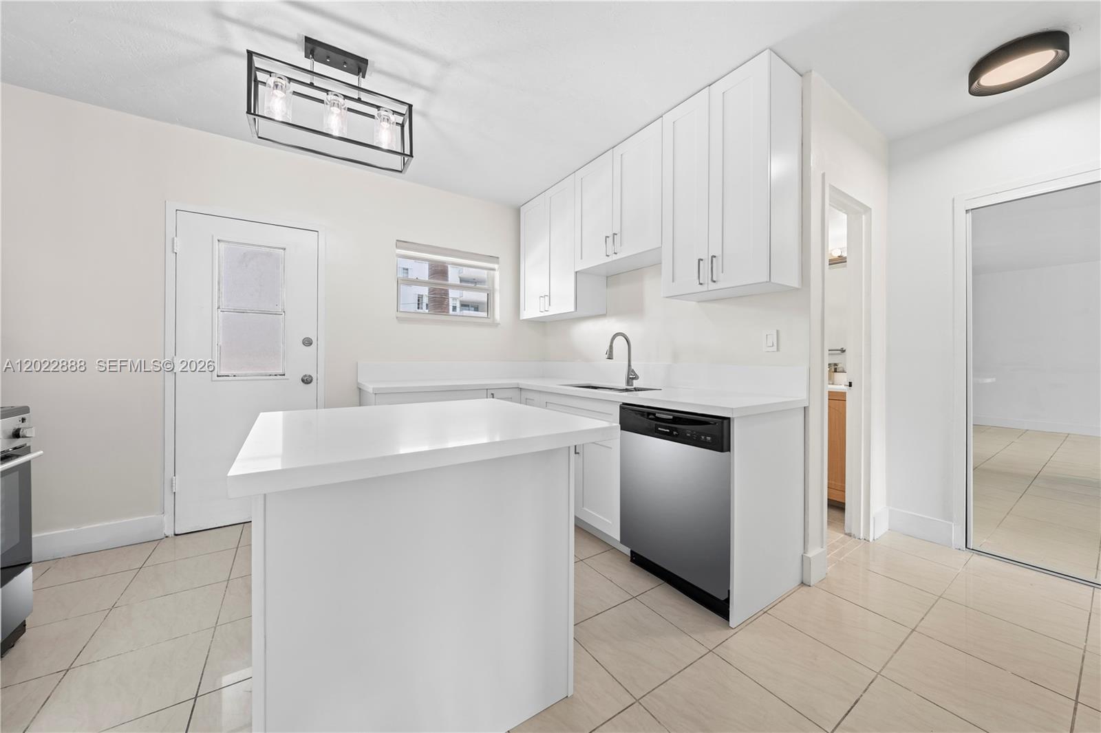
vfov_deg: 85.4
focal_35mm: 13
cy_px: 366
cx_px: 550
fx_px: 397
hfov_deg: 108.3
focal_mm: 13
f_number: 7.1
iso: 320
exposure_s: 1/6
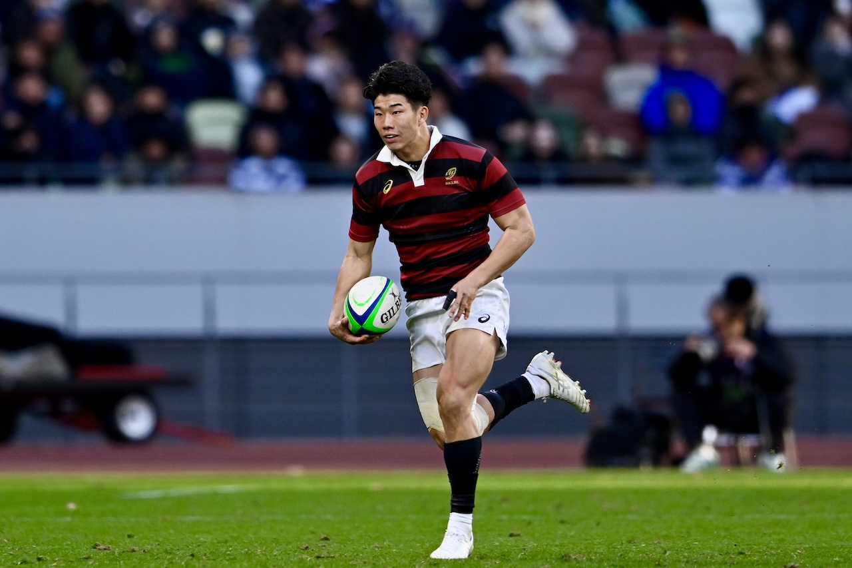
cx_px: 426
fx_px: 14197
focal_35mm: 600
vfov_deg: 2.3
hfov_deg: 3.4
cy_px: 284
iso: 800
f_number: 3.2
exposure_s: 1/1600
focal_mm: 400
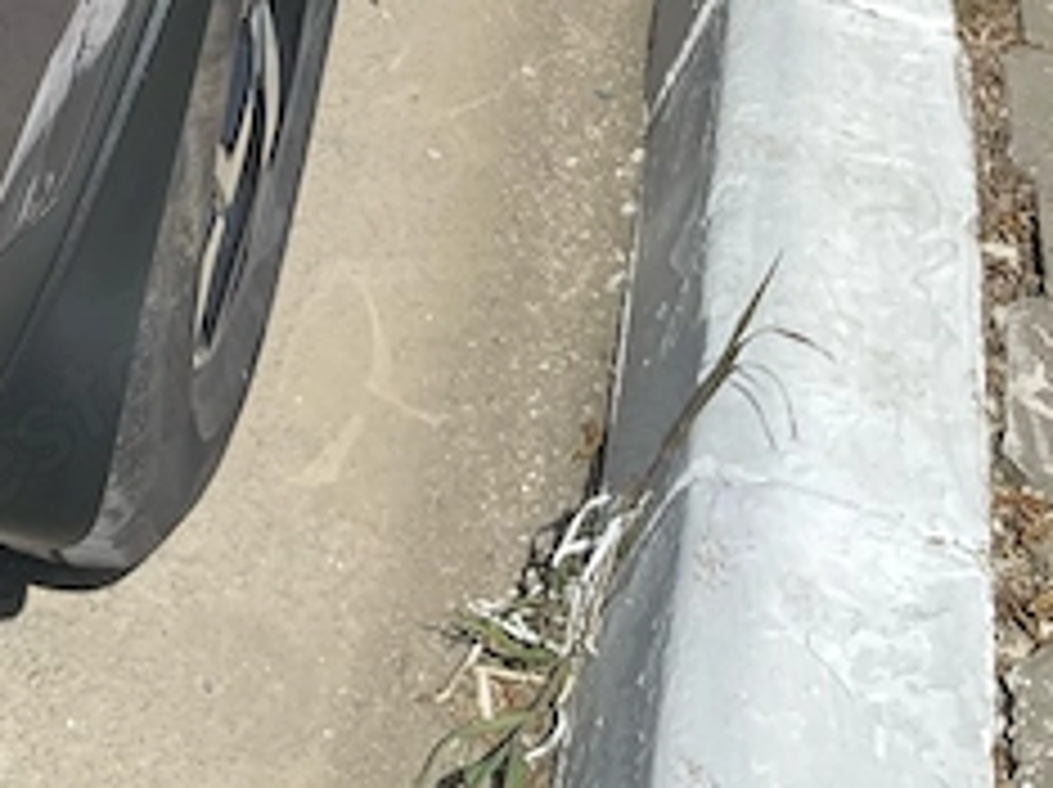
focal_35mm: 89
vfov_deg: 13.6
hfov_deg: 21.1
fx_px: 2705
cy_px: -883
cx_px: -63
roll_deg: -3.2
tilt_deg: -17.1
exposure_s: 1/3257
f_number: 1.6
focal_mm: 5.1
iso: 32
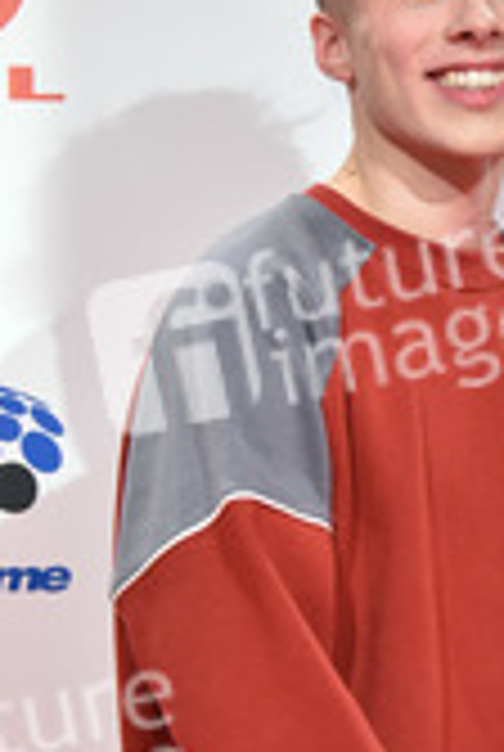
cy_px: 554
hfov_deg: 8.0
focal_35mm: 172
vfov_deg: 11.9
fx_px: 3597
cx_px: 450
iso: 1000
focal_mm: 72
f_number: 5.6
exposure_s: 1/160
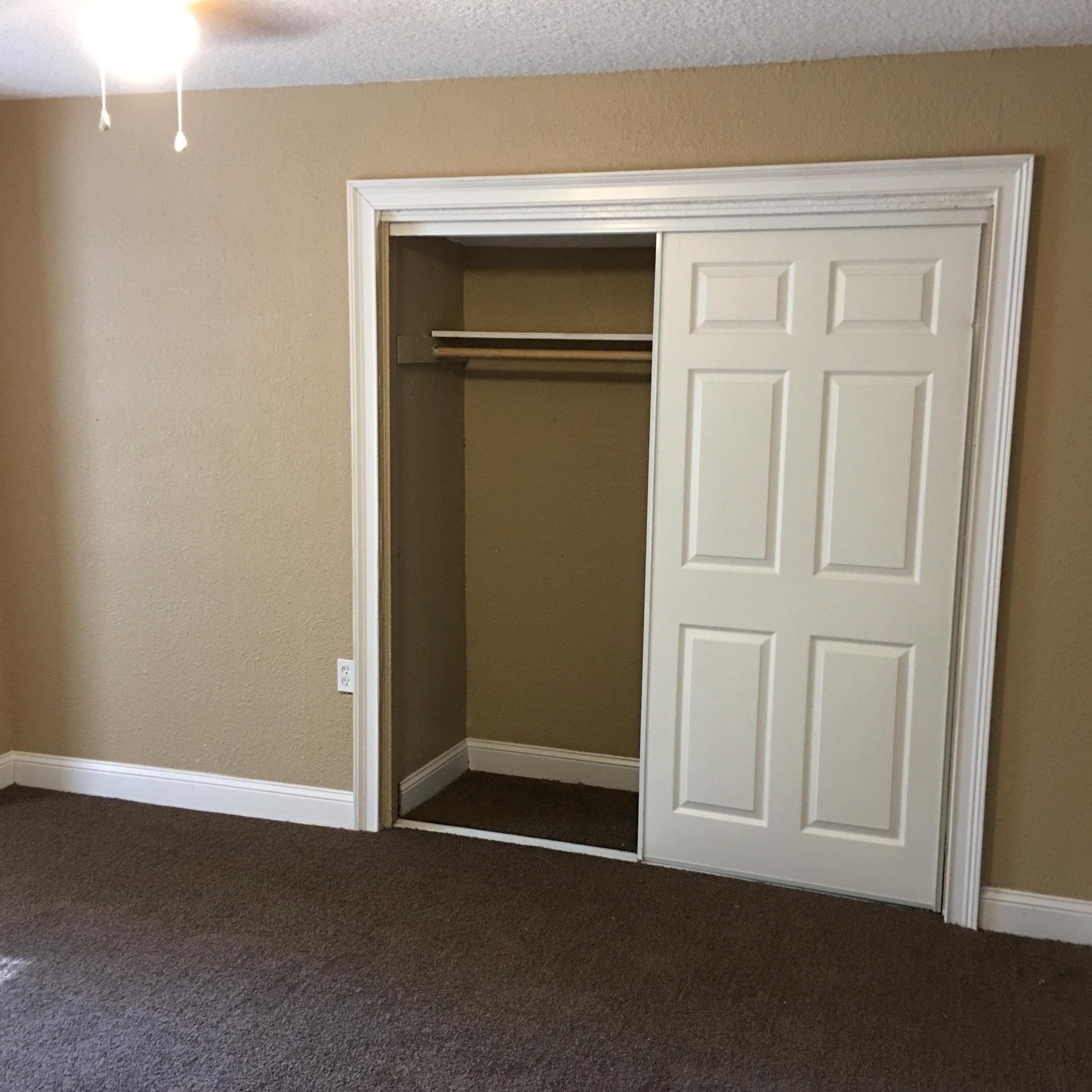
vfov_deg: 47.2
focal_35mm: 35
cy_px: 556
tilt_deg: -7.0
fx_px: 1249
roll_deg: -1.5
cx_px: 536
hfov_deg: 47.2
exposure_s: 1/4
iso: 50
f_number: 2.2
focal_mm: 4.15
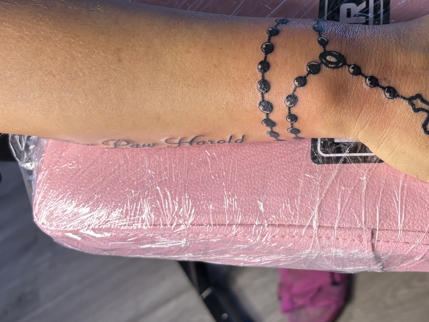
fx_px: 644
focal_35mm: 52
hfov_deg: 35.6
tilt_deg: -53.6
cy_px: 110
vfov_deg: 27.9
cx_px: 346
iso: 200
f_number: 1.6
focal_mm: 5.96
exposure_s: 1/60
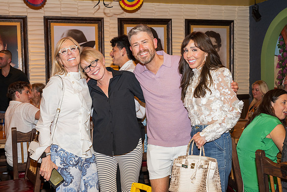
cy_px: 96
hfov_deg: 44.5
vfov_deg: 30.5
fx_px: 351
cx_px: 144
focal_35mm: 44
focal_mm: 44
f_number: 5.6
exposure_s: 1/100
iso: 800
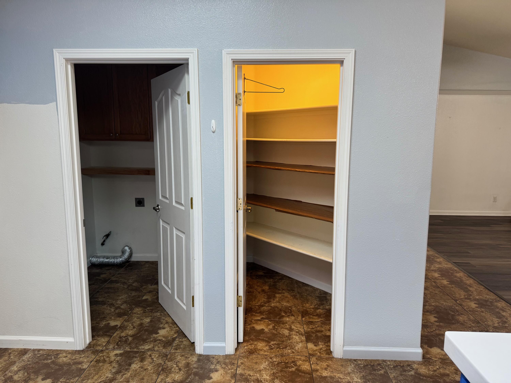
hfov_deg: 71.6
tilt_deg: -6.6
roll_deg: -0.7
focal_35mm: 24
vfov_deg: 56.8
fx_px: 354
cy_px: 192
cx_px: 256
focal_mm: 6.76
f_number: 1.78
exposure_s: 1/60
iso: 125
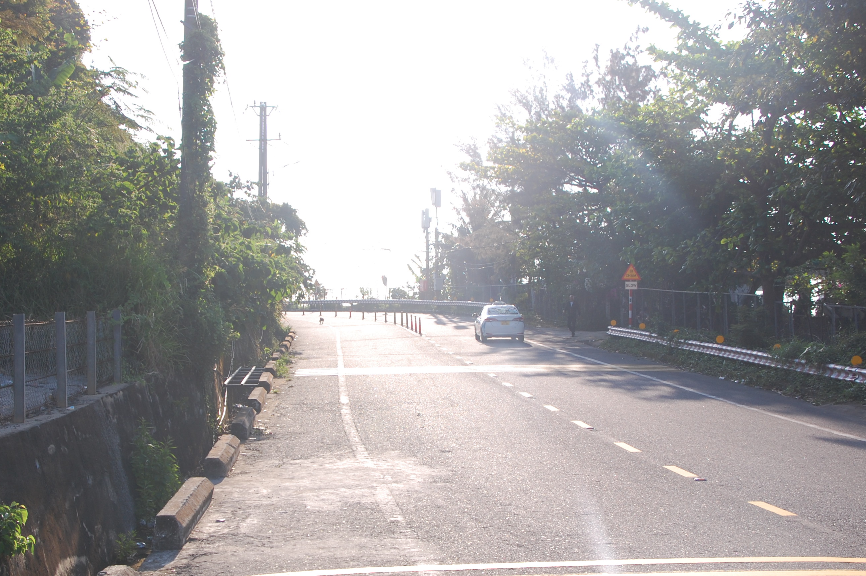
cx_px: 380
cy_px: 314
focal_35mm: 59
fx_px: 1418
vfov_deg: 22.9
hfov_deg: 33.9
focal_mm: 34
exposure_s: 1/250
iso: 200
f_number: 8
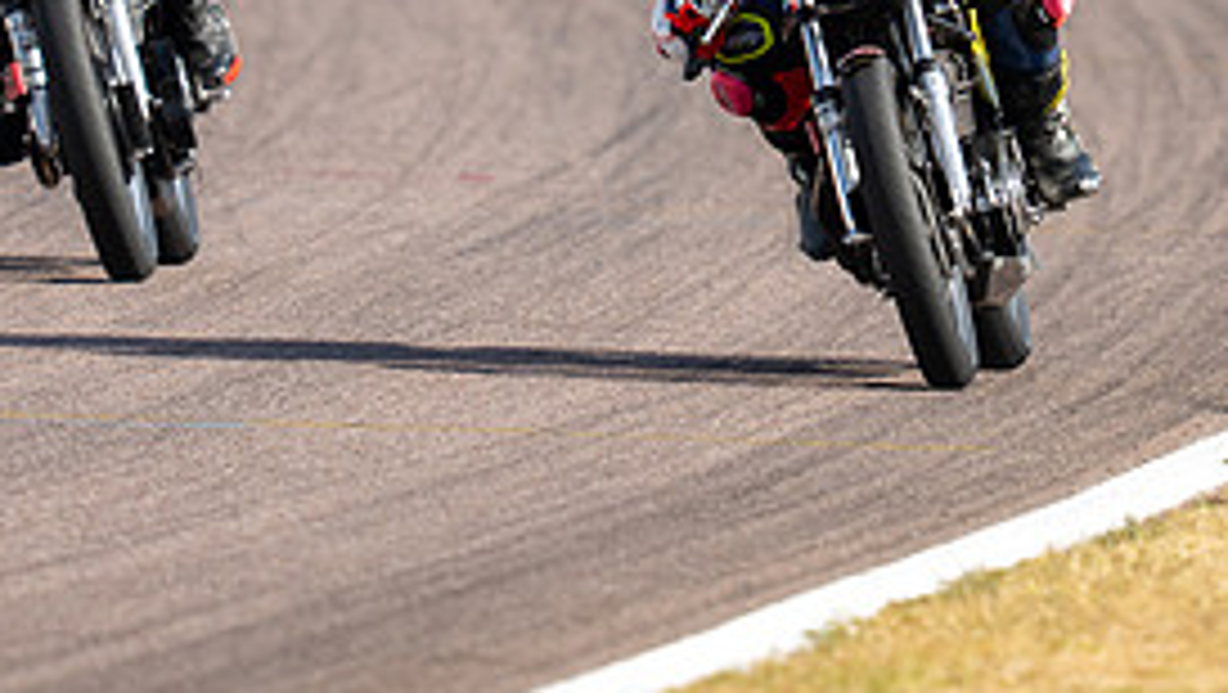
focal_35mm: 1509
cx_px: 1408
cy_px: -236
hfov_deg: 1.4
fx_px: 49169
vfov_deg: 0.8
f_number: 3.5
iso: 50
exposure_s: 1/500
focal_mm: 400
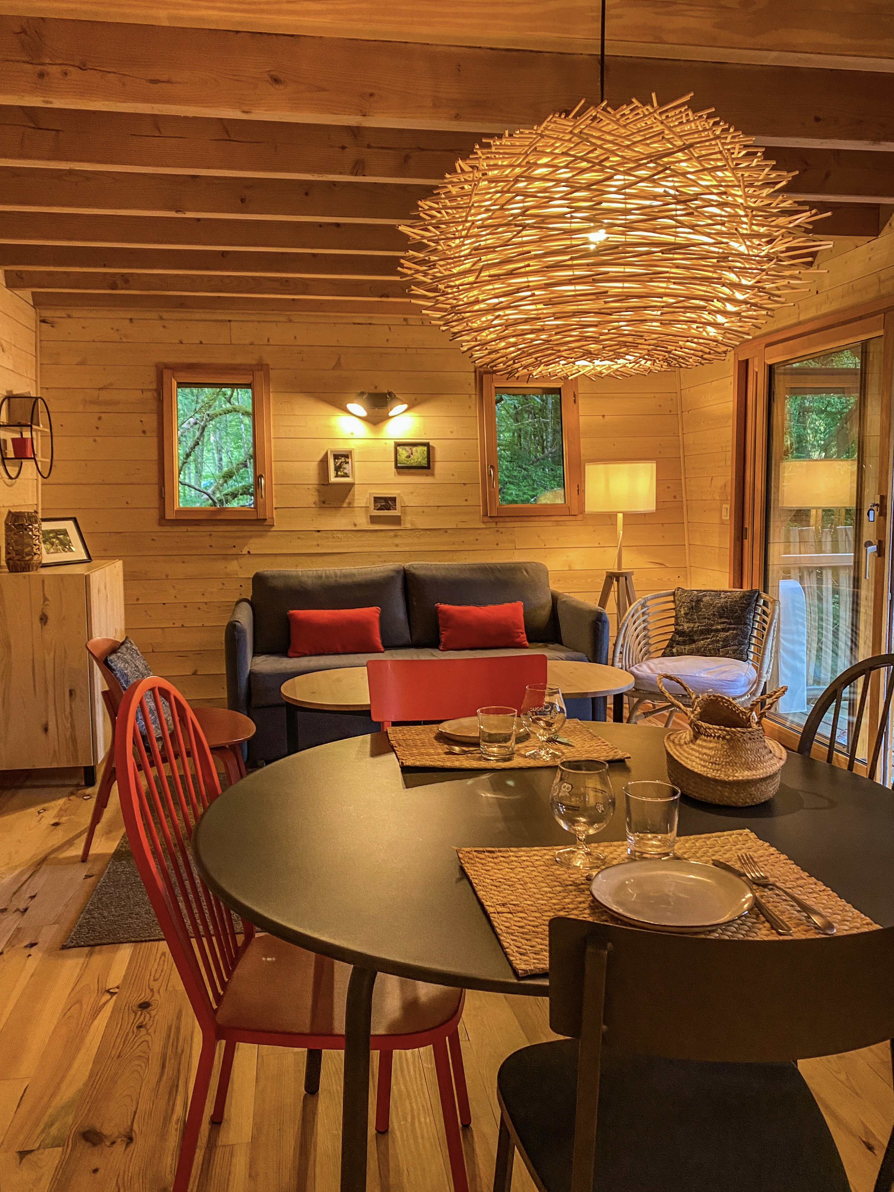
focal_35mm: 26
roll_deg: -0.1
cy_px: 596
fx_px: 895
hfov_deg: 53.1
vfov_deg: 67.3
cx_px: 447
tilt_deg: -5.9
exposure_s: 1/60
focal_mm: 4.25
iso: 400
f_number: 1.8
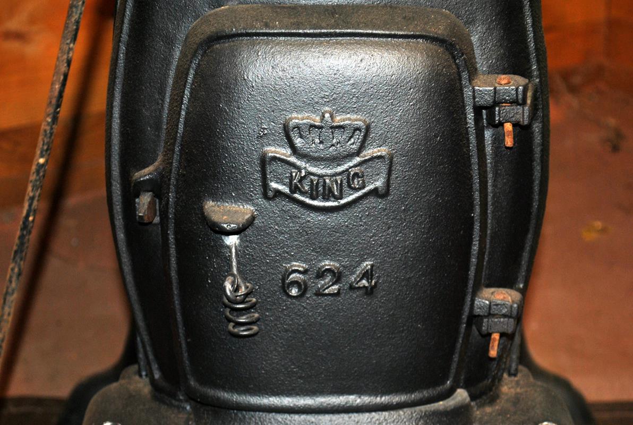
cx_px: 316
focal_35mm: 82
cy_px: 212
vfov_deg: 16.6
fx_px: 1454
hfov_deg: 24.6
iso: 200
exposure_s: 1/60
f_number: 5.6
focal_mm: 55
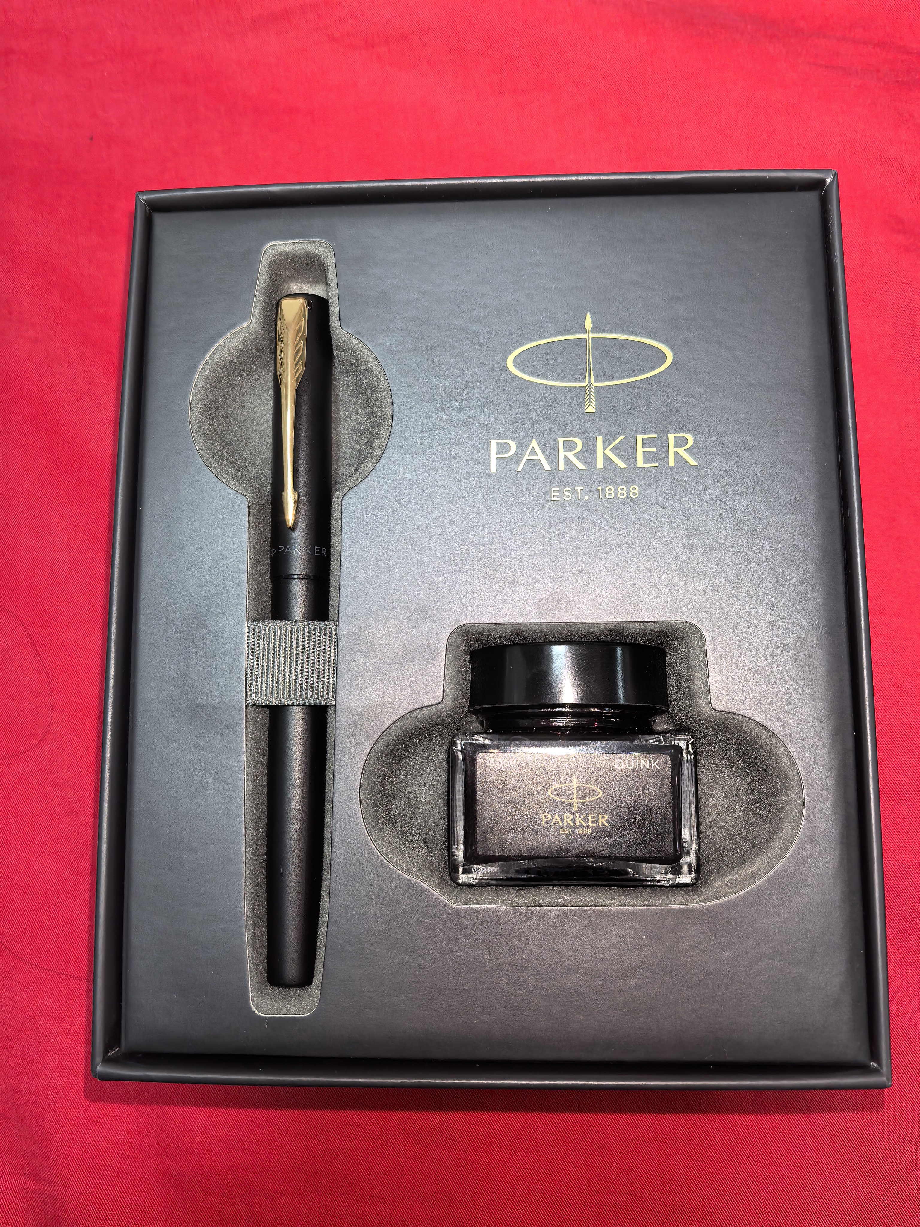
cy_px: 614
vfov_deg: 65.3
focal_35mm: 27
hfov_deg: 51.4
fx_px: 957
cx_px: 460
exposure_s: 1/50
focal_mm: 6.98
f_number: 2
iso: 250
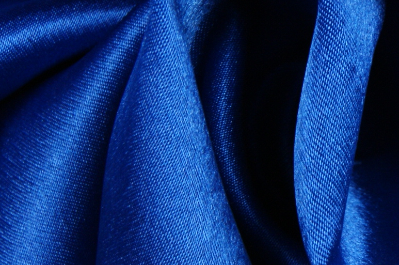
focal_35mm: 155
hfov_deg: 13.0
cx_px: 432
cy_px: 110
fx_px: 1721
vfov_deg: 8.8
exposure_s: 1/60
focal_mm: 35
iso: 400
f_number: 14
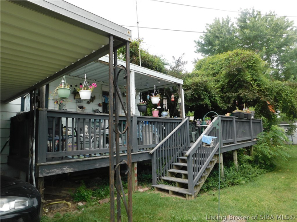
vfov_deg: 58.9
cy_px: 111
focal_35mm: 23
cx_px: 148
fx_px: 197
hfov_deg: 73.9
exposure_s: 1/640
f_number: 3
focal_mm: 4
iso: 125
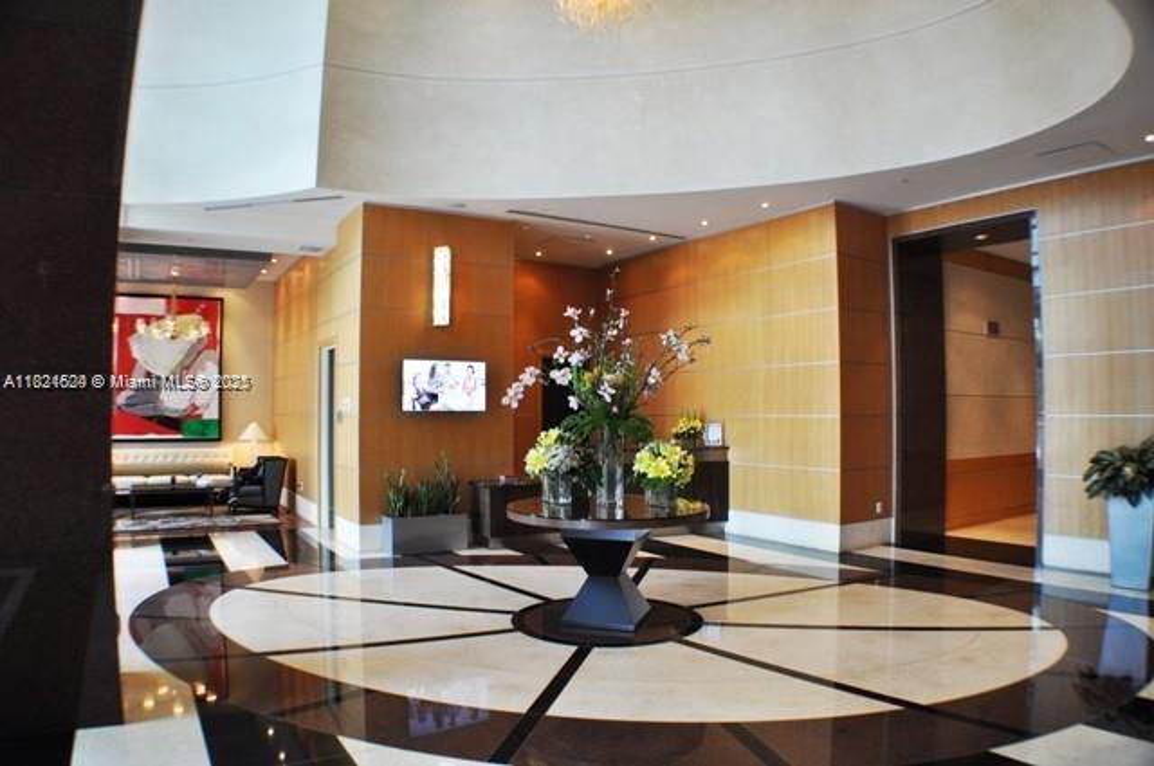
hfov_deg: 62.0
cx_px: 577
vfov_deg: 43.5
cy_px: 383
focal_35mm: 30
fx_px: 960
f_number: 4
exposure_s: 1/60
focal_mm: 20
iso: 560
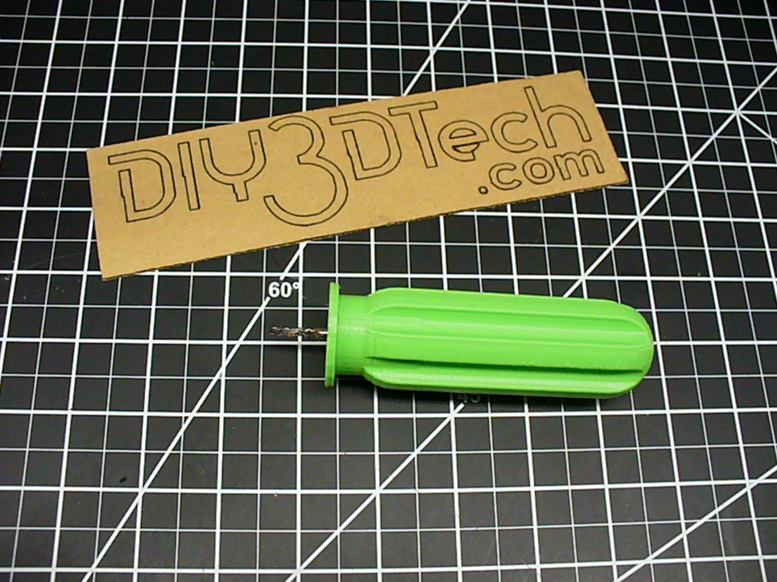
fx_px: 831
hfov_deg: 50.1
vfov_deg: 38.7
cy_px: 291
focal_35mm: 37
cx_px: 388
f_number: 2.8
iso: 800
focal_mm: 6.1
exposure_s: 1/200
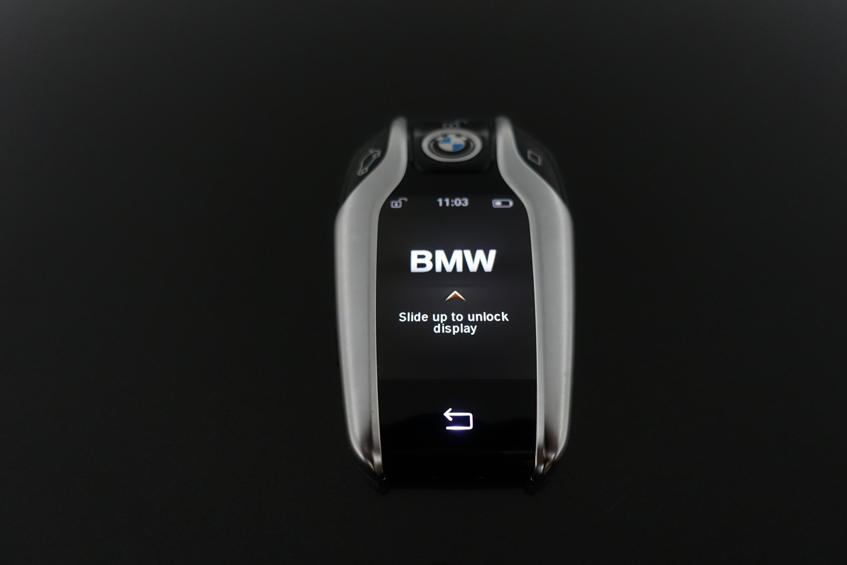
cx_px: 424
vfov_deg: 53.1
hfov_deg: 73.7
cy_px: 282
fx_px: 565
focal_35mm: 24
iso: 1000
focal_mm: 8.8
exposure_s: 1/250
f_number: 2.5
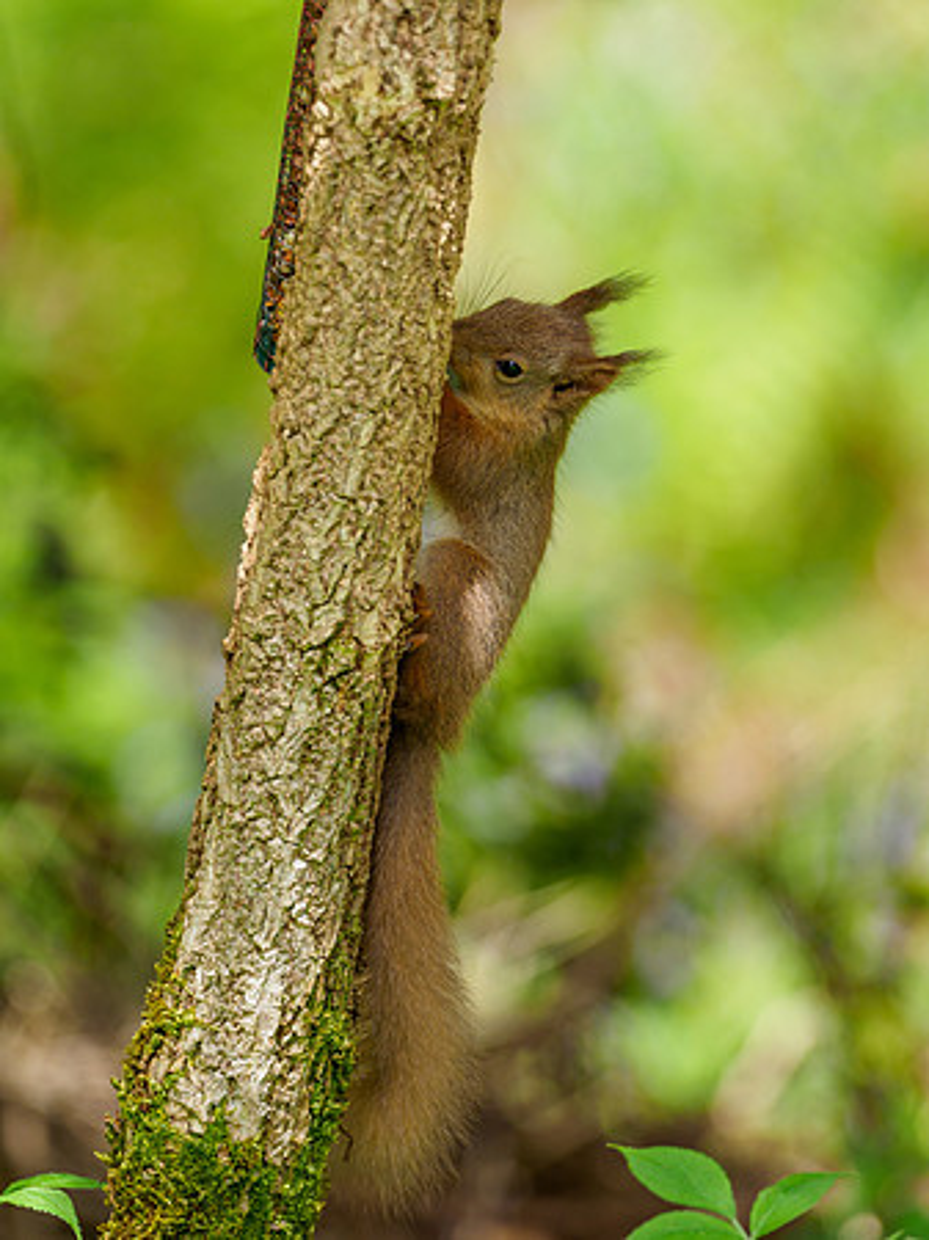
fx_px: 21526
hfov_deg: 2.5
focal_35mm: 601
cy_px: 620
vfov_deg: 3.3
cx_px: 464
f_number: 4
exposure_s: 1/640
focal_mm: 300
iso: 400
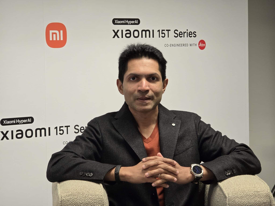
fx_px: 914
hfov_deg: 17.1
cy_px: 103
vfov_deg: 12.9
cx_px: 138
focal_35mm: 115
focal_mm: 18.6
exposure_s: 1/50
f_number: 3.4
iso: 250
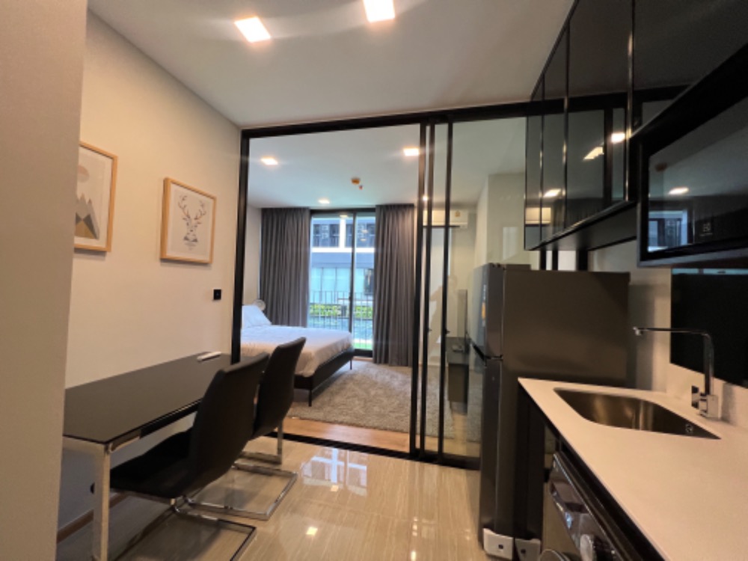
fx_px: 281
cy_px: 280
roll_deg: -0.4
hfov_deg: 106.2
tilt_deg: +3.8
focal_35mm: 13
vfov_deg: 89.9
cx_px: 374
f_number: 1.8
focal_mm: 1.57
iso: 200
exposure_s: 1/100
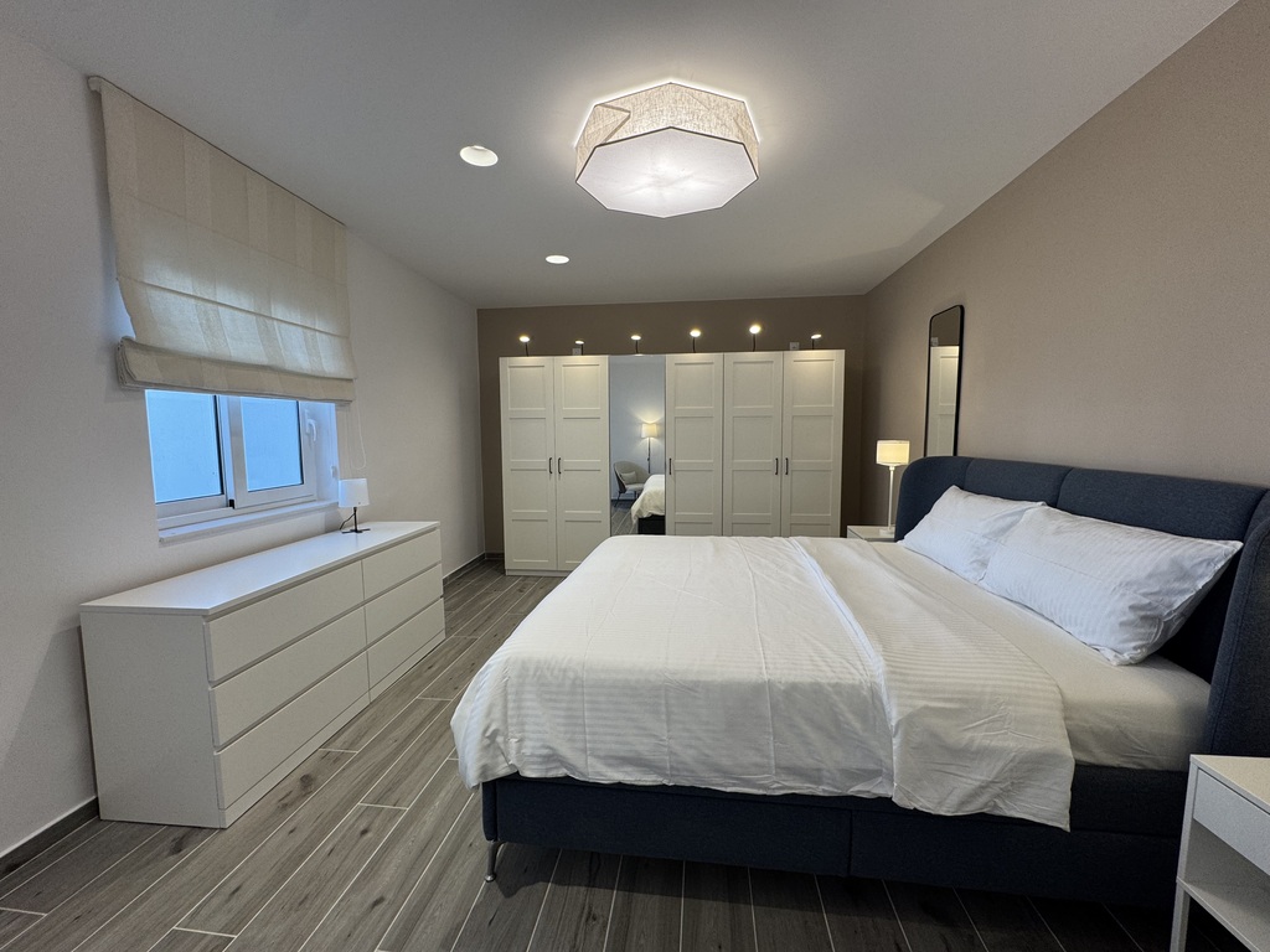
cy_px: 476
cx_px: 635
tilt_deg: -5.6
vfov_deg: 85.7
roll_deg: +0.5
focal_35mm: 14
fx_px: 514
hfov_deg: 102.1
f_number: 2.2
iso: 80
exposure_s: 1/100
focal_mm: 2.22
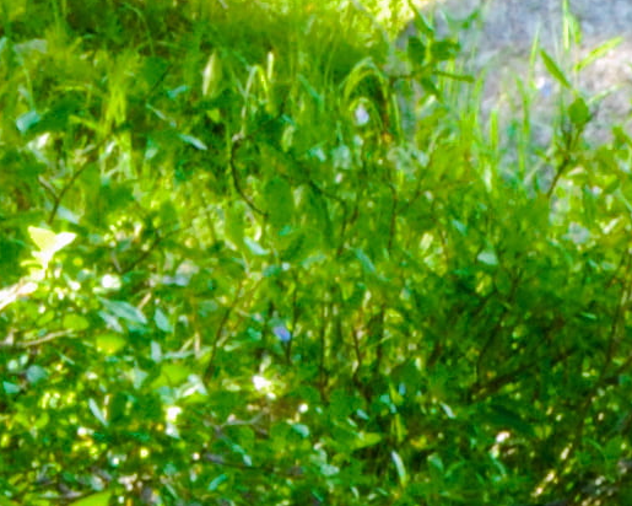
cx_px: 2097
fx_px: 10896
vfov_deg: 2.6
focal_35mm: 583
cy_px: 1349
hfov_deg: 3.2
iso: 400
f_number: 22
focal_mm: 55
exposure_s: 1
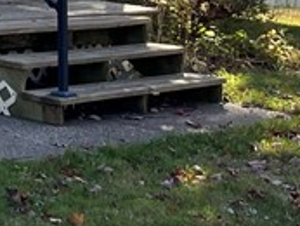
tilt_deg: +1.2
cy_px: -169
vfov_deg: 9.2
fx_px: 1336
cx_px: -380
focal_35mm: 154
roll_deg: +0.5
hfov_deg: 11.1
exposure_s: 1/871
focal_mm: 5.1
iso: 50
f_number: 1.6
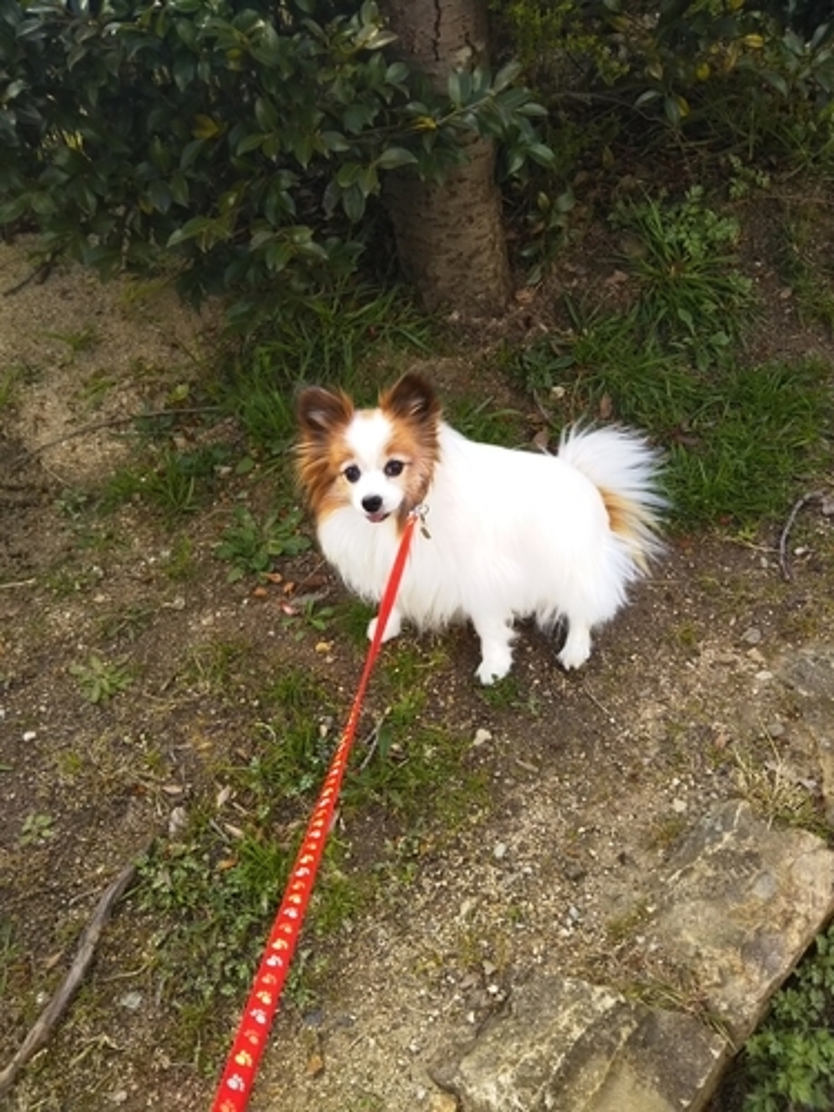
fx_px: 964
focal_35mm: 30
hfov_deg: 46.8
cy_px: 556
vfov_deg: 60.0
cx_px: 417
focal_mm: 4
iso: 40
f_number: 2.2
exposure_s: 1/153
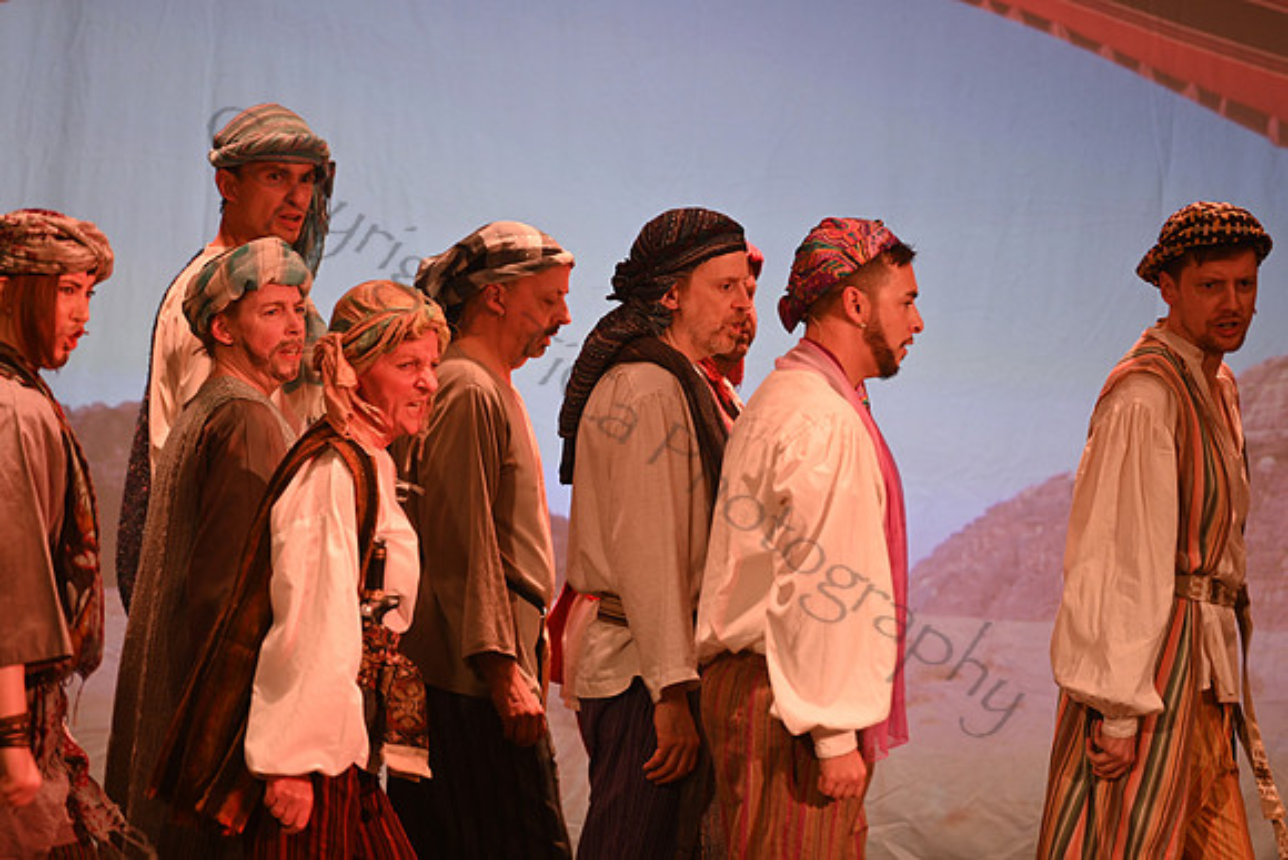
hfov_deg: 10.3
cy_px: 430
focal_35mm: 200
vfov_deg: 6.9
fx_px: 7157
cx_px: 644
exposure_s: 1/80
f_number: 2.8
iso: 640
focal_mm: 200
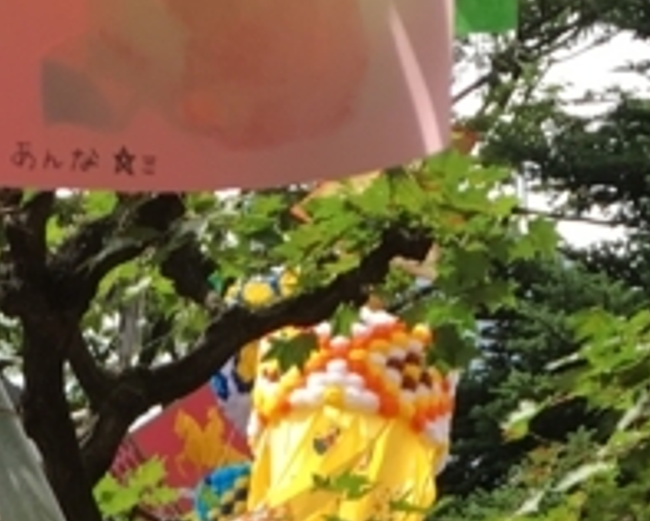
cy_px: 1174
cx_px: 231
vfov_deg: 9.5
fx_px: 2831
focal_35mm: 147
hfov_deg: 13.1
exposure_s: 1/469
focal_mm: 4.15
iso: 25
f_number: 2.2
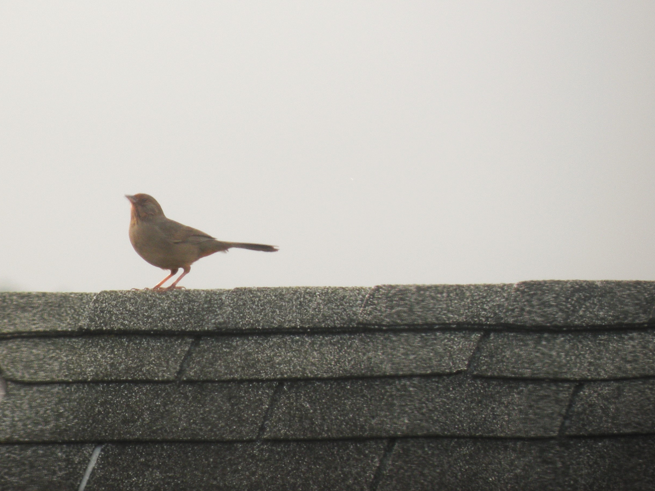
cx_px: 219
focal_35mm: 731
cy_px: 221
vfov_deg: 2.0
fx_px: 13833
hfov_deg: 2.7
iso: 64
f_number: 4.5
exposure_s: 1/212
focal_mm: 84.2
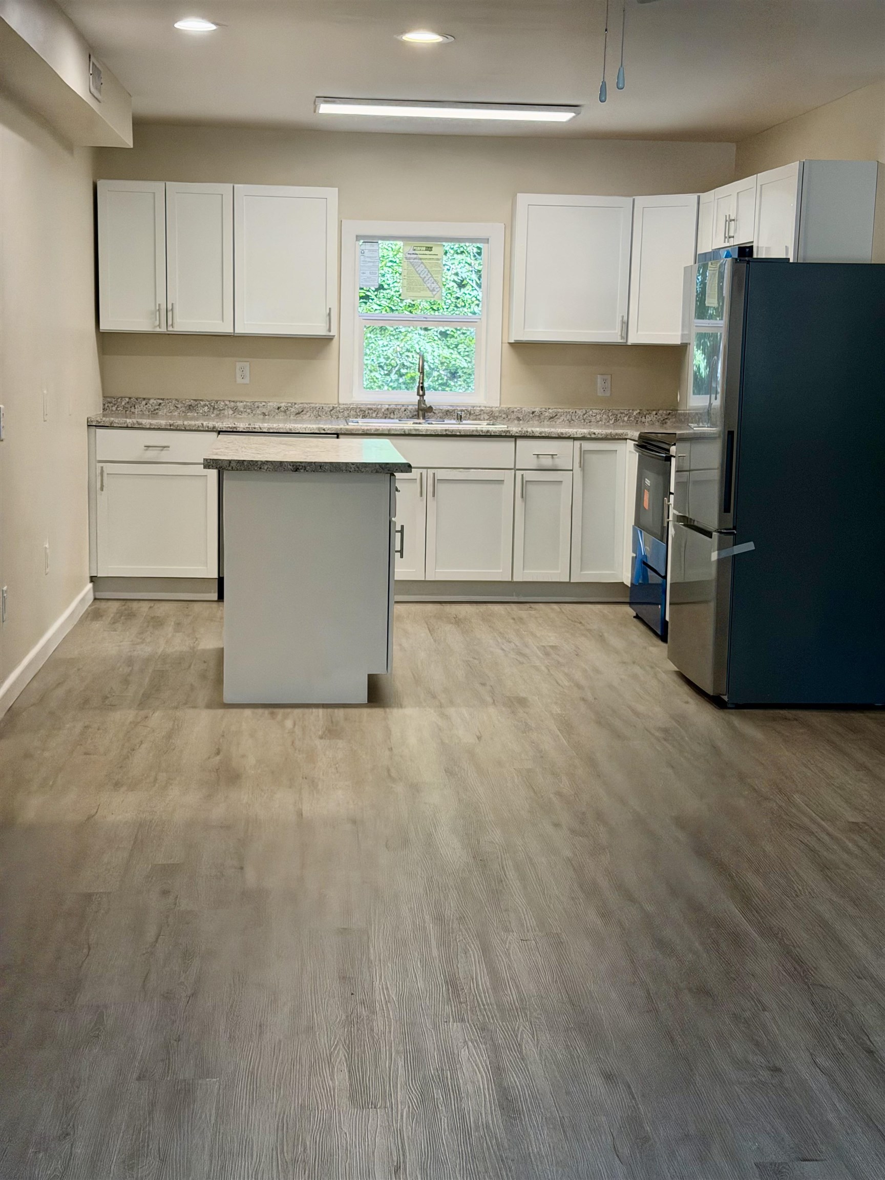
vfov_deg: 39.7
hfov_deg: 30.3
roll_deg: -0.9
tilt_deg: -8.7
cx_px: 442
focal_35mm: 48
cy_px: 590
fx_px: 1636
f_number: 1.78
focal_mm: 6.76
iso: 200
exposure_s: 1/159
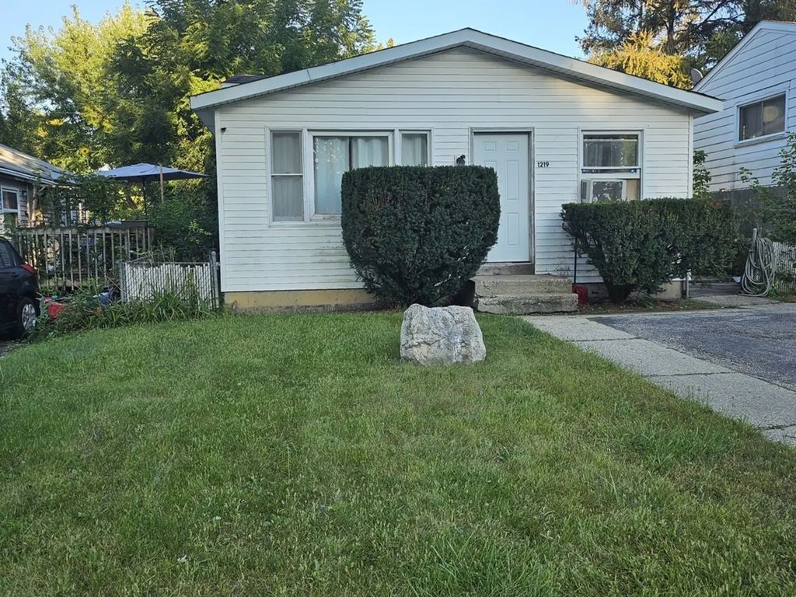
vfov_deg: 56.8
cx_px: 398
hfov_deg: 71.6
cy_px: 298
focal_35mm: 24
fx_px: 552
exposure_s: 1/719
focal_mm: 5
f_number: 1.8
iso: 50
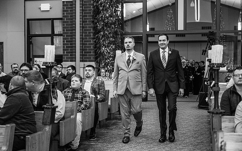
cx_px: 123
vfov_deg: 23.1
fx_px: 369
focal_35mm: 56
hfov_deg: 36.3
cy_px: 81
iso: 2000
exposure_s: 1/200
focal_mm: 52
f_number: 2.8
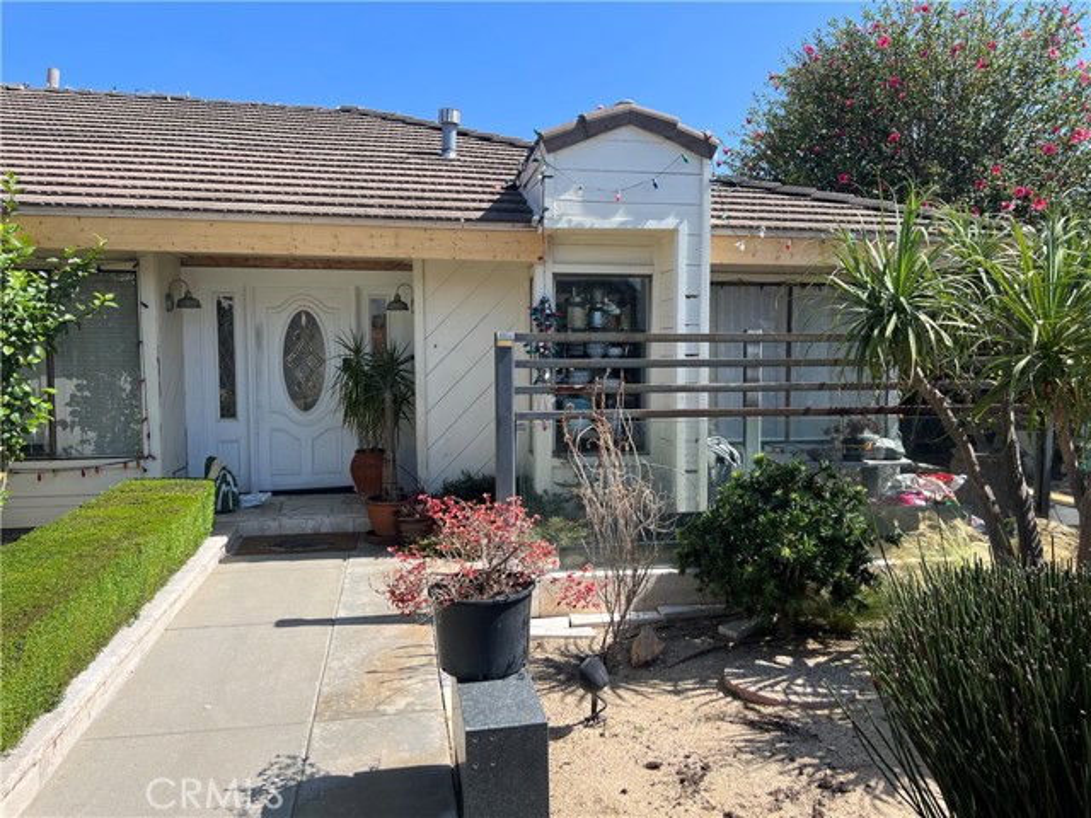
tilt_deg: -2.4
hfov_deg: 67.3
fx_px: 819
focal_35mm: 26
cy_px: 409
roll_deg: -0.5
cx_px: 546
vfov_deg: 53.1
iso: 50
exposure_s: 1/2994
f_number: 1.5
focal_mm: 5.7
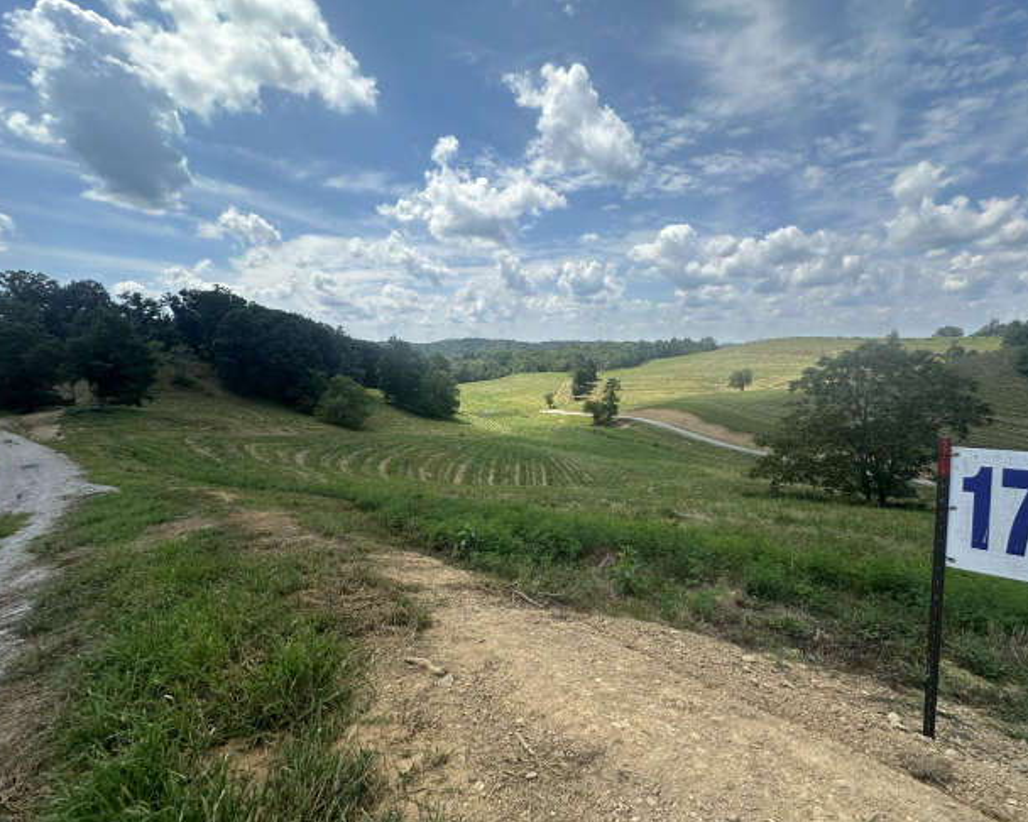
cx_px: 549
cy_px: 408
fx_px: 456
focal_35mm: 15
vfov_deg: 84.0
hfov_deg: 96.7
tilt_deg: -7.1
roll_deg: +1.2
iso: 50
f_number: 2.2
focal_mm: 2.22
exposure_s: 1/2257
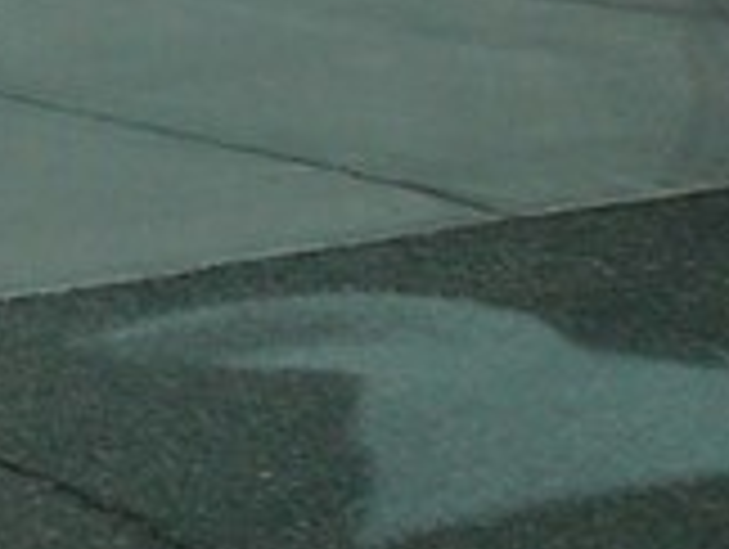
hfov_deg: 8.1
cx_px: -1184
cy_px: -99
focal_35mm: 221
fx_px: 4661
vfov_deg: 6.7
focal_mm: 5.2
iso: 80
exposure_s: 1/640
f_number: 2.8
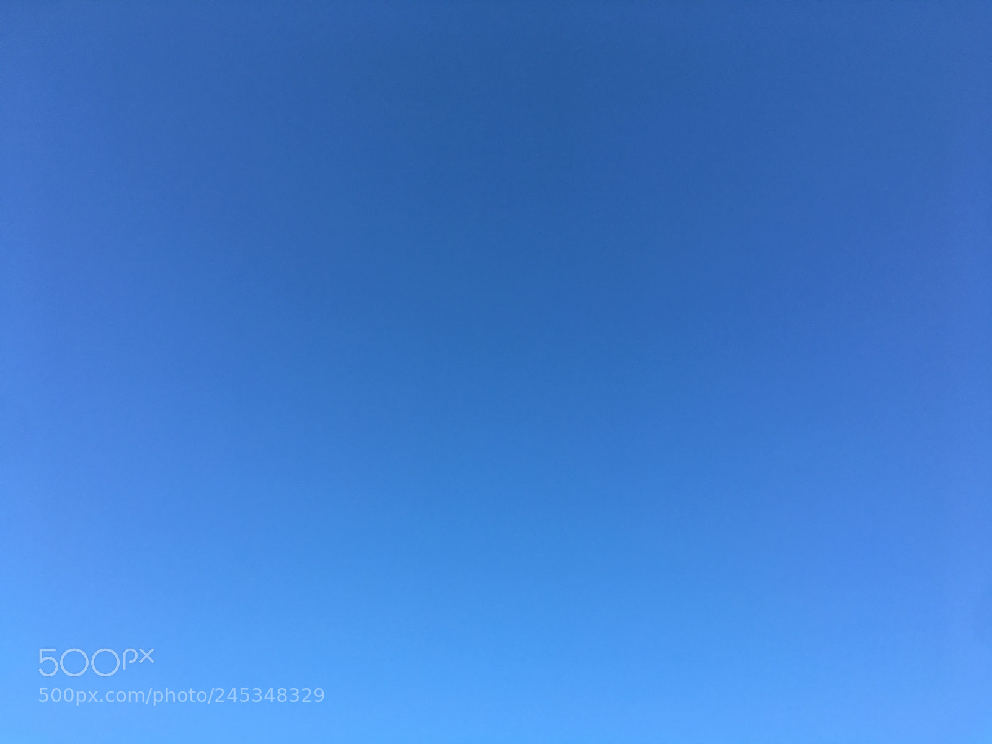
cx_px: 496
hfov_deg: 61.7
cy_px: 372
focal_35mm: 29
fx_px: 831
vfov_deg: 48.2
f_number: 2.2
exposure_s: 1/754
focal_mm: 4.15
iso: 25
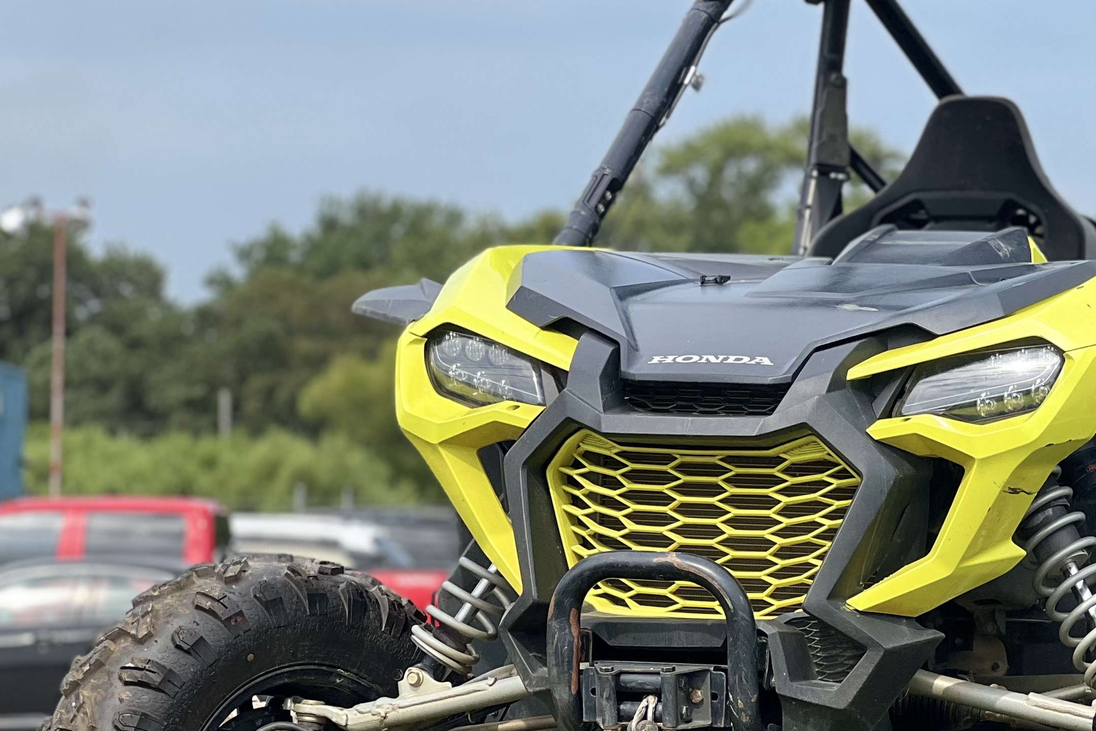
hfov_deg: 13.7
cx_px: 932
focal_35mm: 149
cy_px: 484
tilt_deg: +1.4
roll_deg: -1.4
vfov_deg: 9.2
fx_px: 4536
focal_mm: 9
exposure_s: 1/459
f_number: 2.8
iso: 32
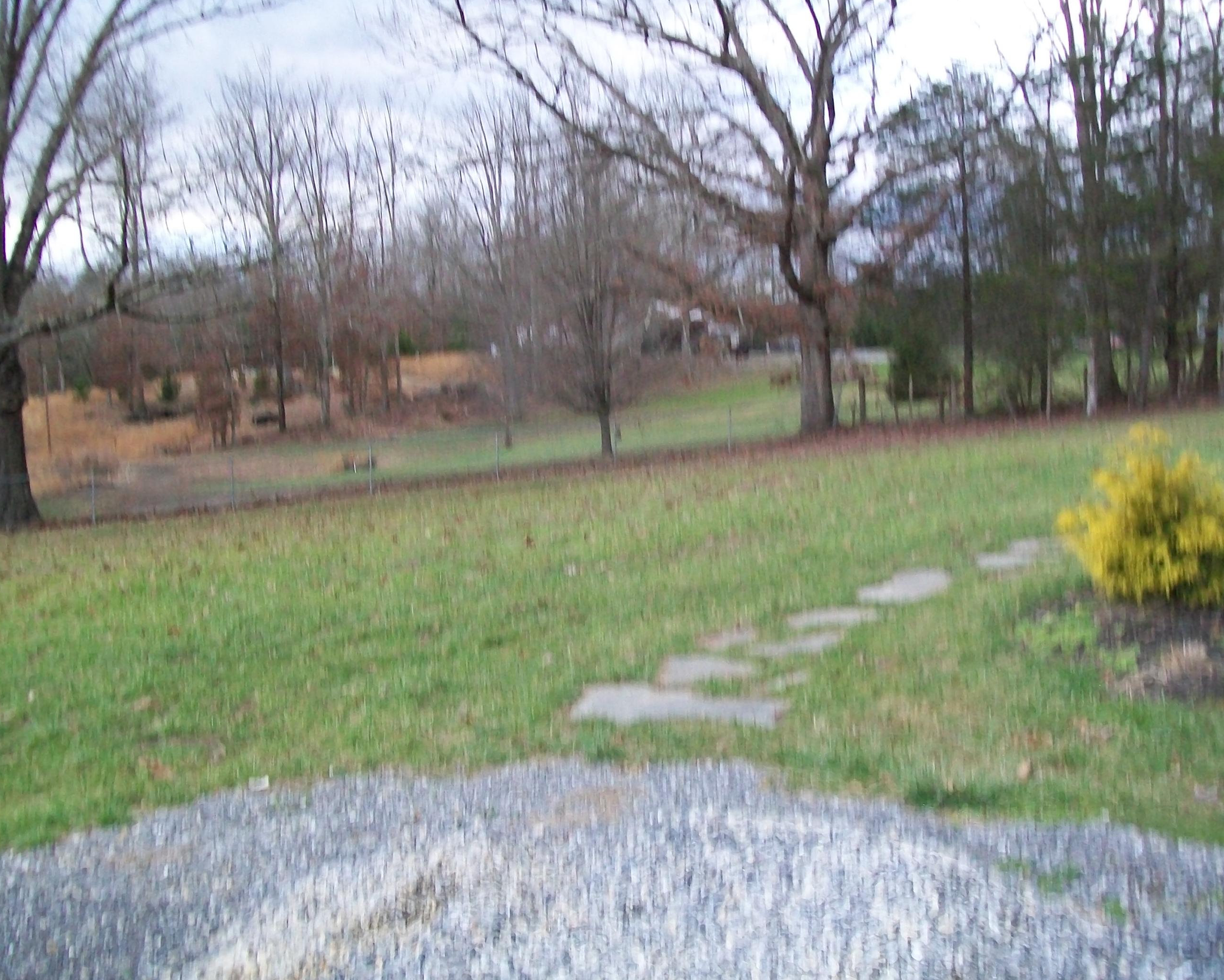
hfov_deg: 44.7
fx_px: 1485
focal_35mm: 41
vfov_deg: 36.5
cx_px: 681
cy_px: 481
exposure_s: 1/80
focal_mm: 6
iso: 160
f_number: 2.7
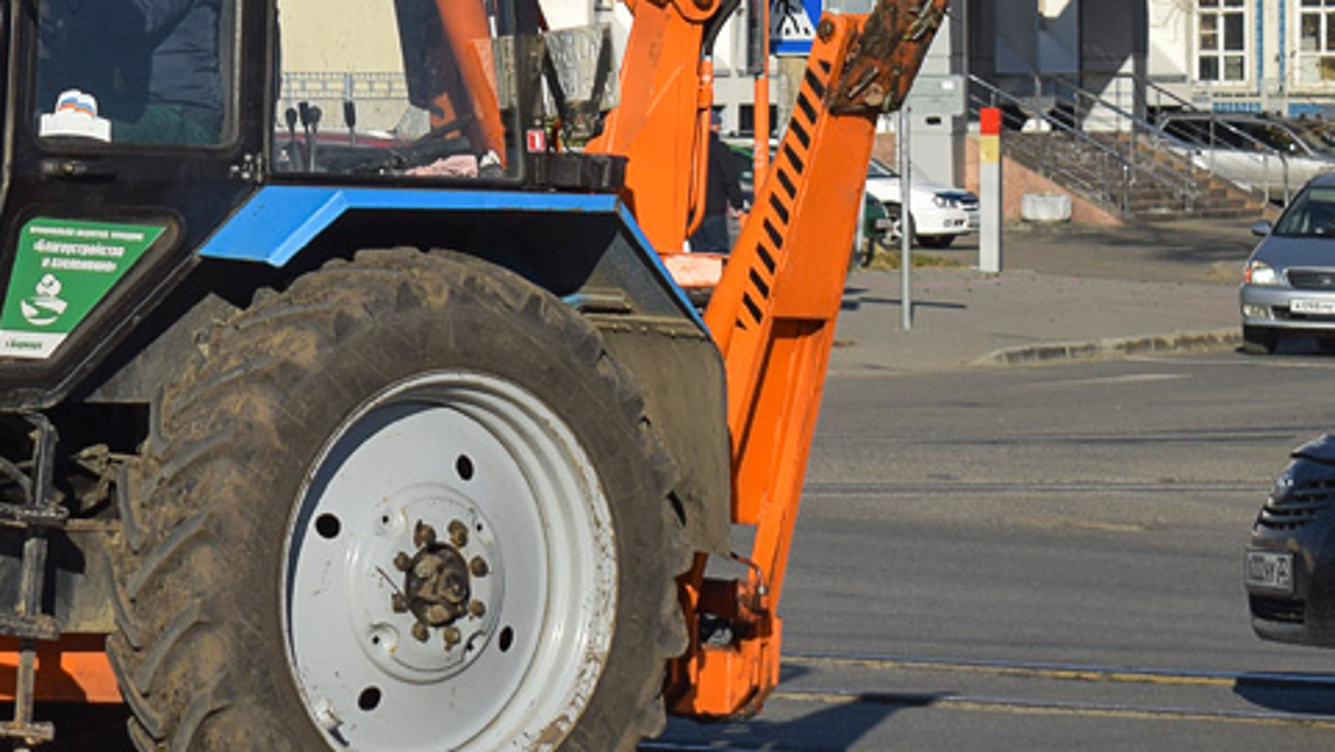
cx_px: -261
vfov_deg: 6.5
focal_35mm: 188
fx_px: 6658
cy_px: 44
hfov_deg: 11.2
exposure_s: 1/1600
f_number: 8
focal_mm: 48
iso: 200
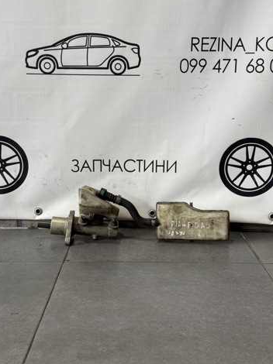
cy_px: 179
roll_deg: -1.1
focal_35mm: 49
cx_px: 135
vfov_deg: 38.9
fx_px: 516
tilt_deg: -11.6
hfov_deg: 29.6
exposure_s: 1/100
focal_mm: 6.76
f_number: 1.78
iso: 80
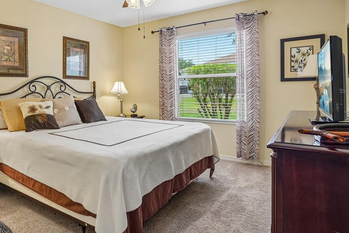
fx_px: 233
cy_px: 91
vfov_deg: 52.7
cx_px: 120
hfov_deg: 71.8
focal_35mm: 24
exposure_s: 1/10
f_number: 9
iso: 160
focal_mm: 17
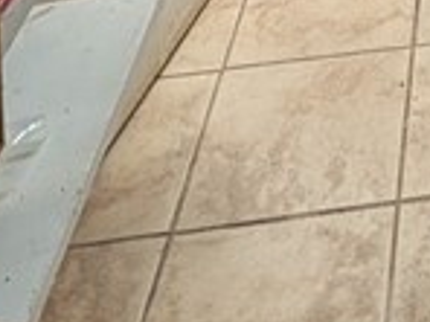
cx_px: 696
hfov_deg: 19.6
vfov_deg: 10.4
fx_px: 1031
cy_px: -714
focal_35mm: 83
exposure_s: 1/60
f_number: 1.7
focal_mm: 2.02
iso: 87
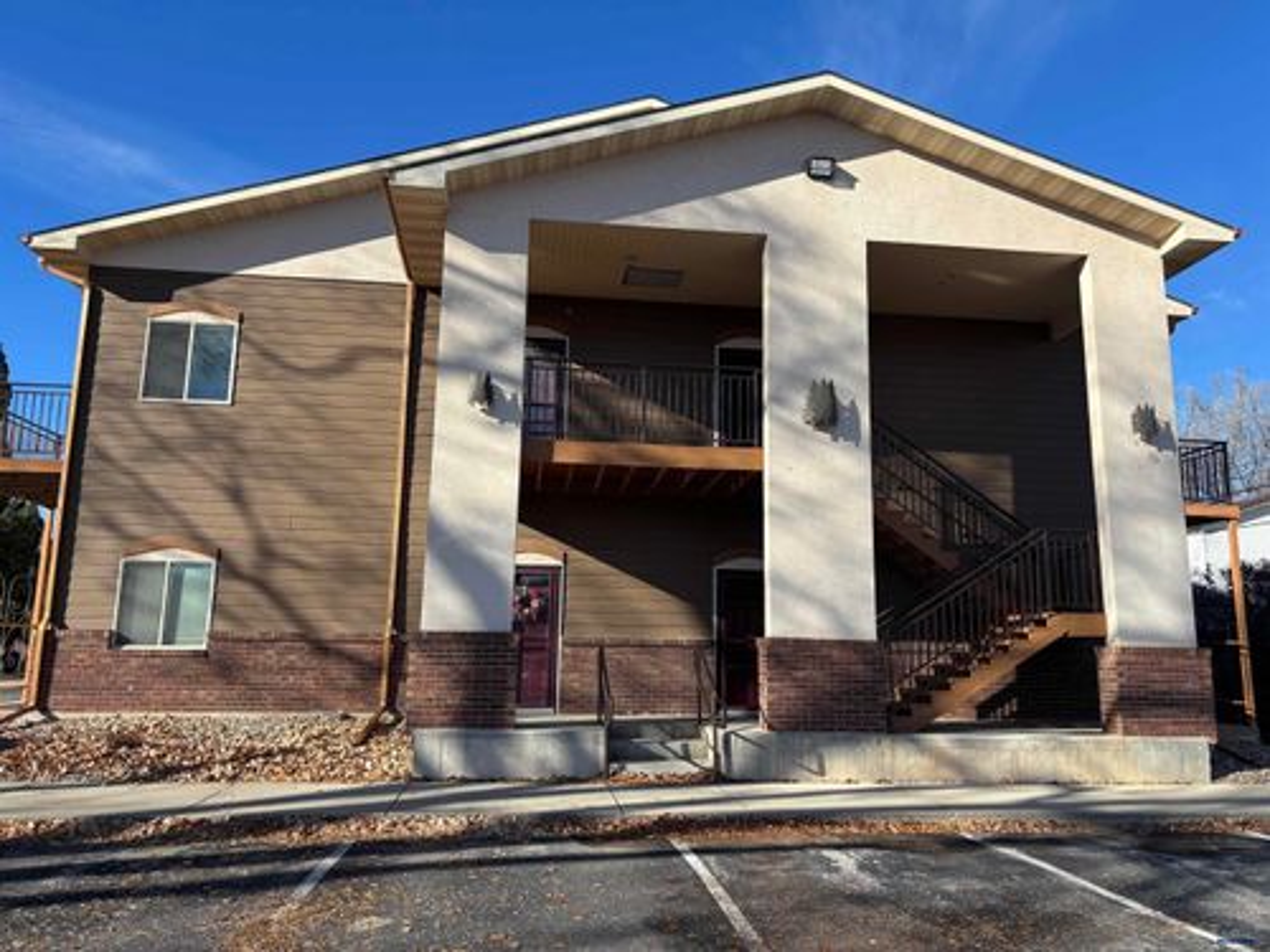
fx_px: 954
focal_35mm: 26
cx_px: 635
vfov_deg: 53.1
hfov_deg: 67.3
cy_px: 476
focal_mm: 5.96
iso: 50
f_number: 1.6
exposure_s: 1/1912
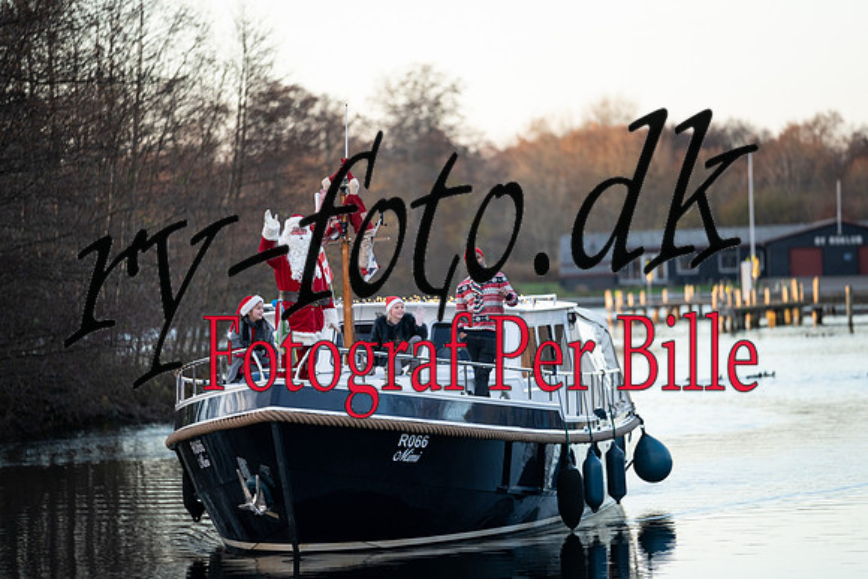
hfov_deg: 10.3
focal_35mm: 200
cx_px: 434
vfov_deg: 6.9
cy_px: 290
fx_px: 4823
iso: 640
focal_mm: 200
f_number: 2.8
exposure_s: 1/640
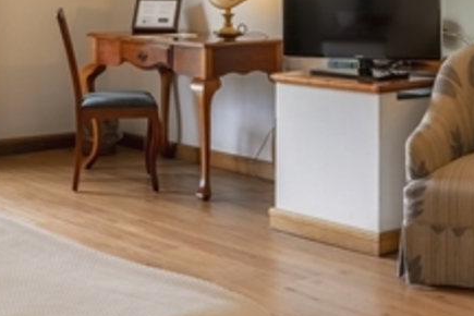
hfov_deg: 24.4
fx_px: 1093
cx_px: 316
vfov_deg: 15.9
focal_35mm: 83
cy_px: -48
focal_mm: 18
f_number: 9
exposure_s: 1/40
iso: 100
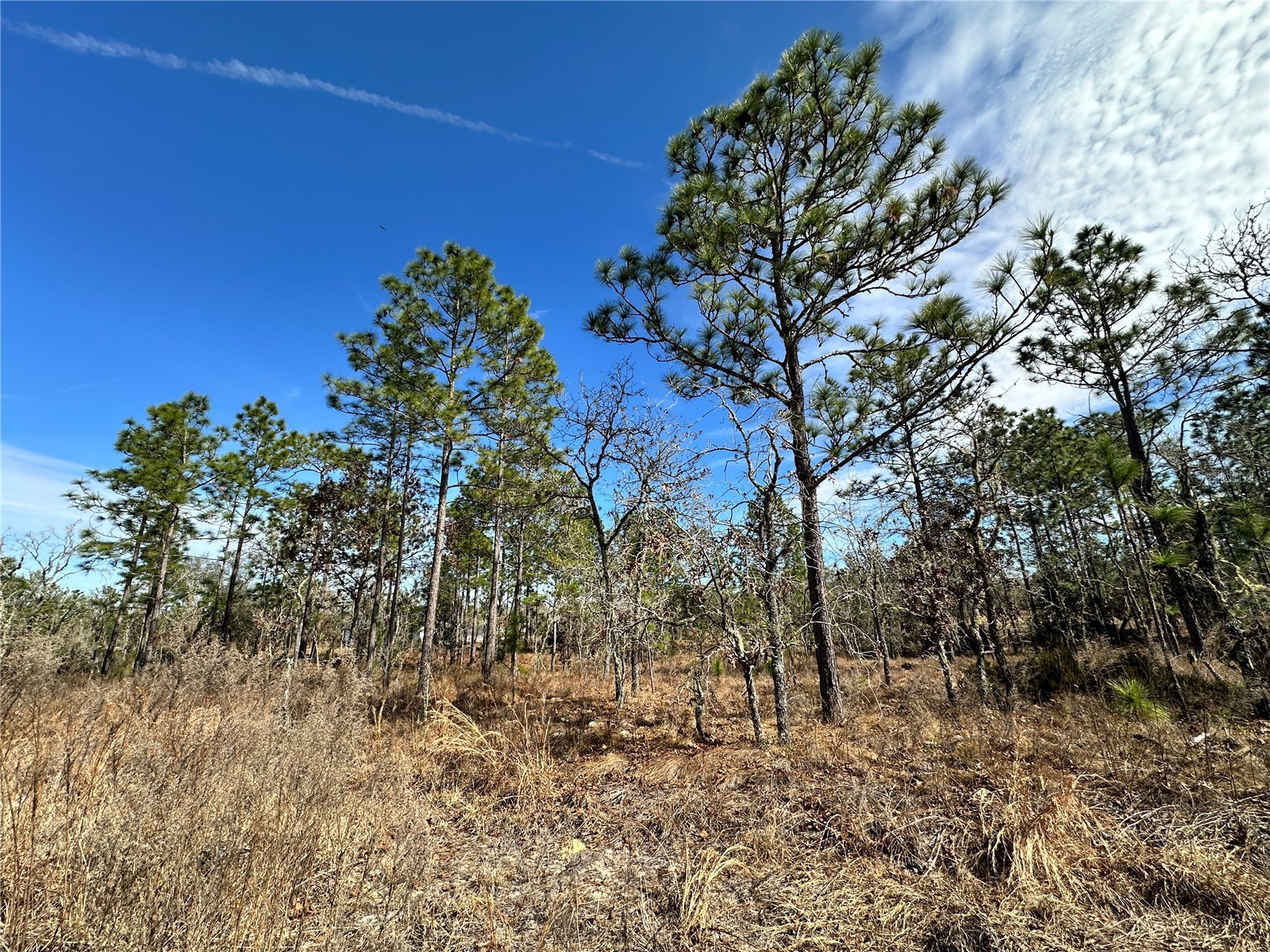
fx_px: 514
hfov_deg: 102.1
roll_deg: +1.2
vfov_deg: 85.7
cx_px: 635
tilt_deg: +16.2
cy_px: 476
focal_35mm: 14
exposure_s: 1/1221
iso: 40
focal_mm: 2.22
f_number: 2.2
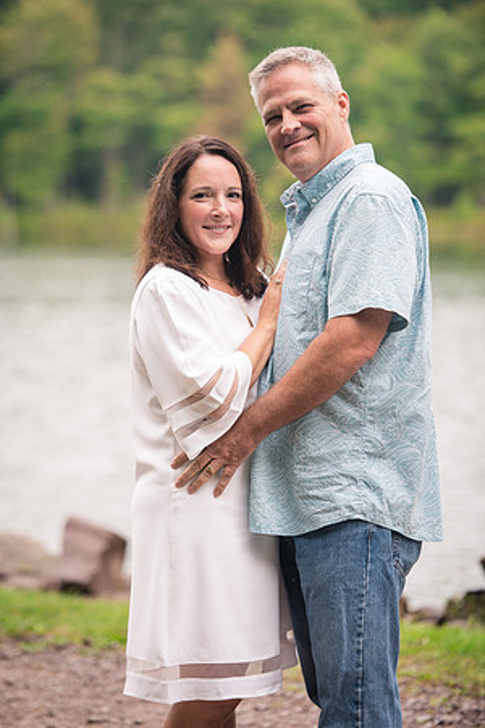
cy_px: 364
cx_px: 242
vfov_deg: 14.7
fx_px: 2829
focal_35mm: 140
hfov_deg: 9.8
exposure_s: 1/1000
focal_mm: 140
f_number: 3.2
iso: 800
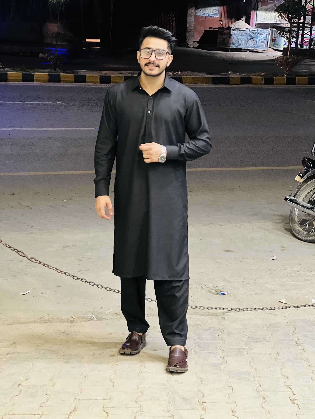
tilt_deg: -11.6
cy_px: 210
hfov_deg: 19.1
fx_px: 934
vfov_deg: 25.3
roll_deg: -2.5
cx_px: 158
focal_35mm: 77
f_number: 2.8
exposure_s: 1/14
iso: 500
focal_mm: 9
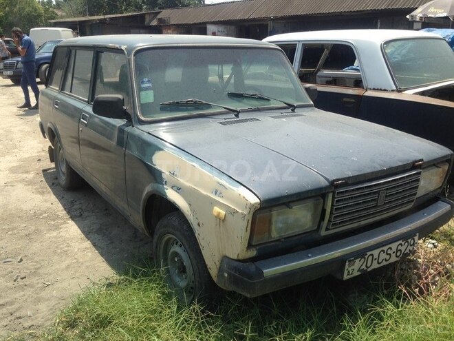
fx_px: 433
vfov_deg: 42.9
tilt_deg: -12.8
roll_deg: +1.1
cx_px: 227
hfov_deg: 55.4
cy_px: 170
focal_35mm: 33
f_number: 2.4
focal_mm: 4.12
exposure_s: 1/1130
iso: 50
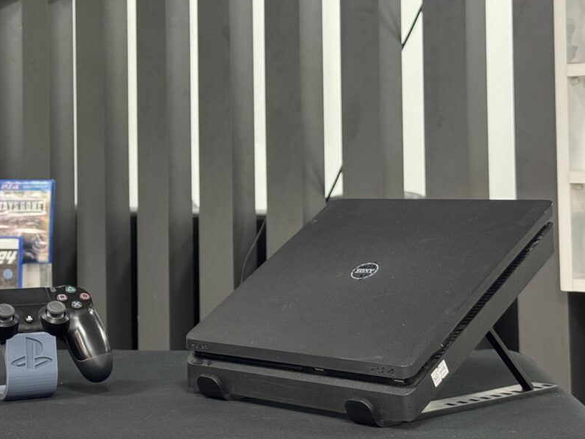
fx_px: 1234
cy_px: 125
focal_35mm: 73
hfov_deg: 26.5
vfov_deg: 20.1
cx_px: 176
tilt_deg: +2.9
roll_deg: -0.1
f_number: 1.78
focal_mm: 6.76
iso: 400
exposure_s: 1/40
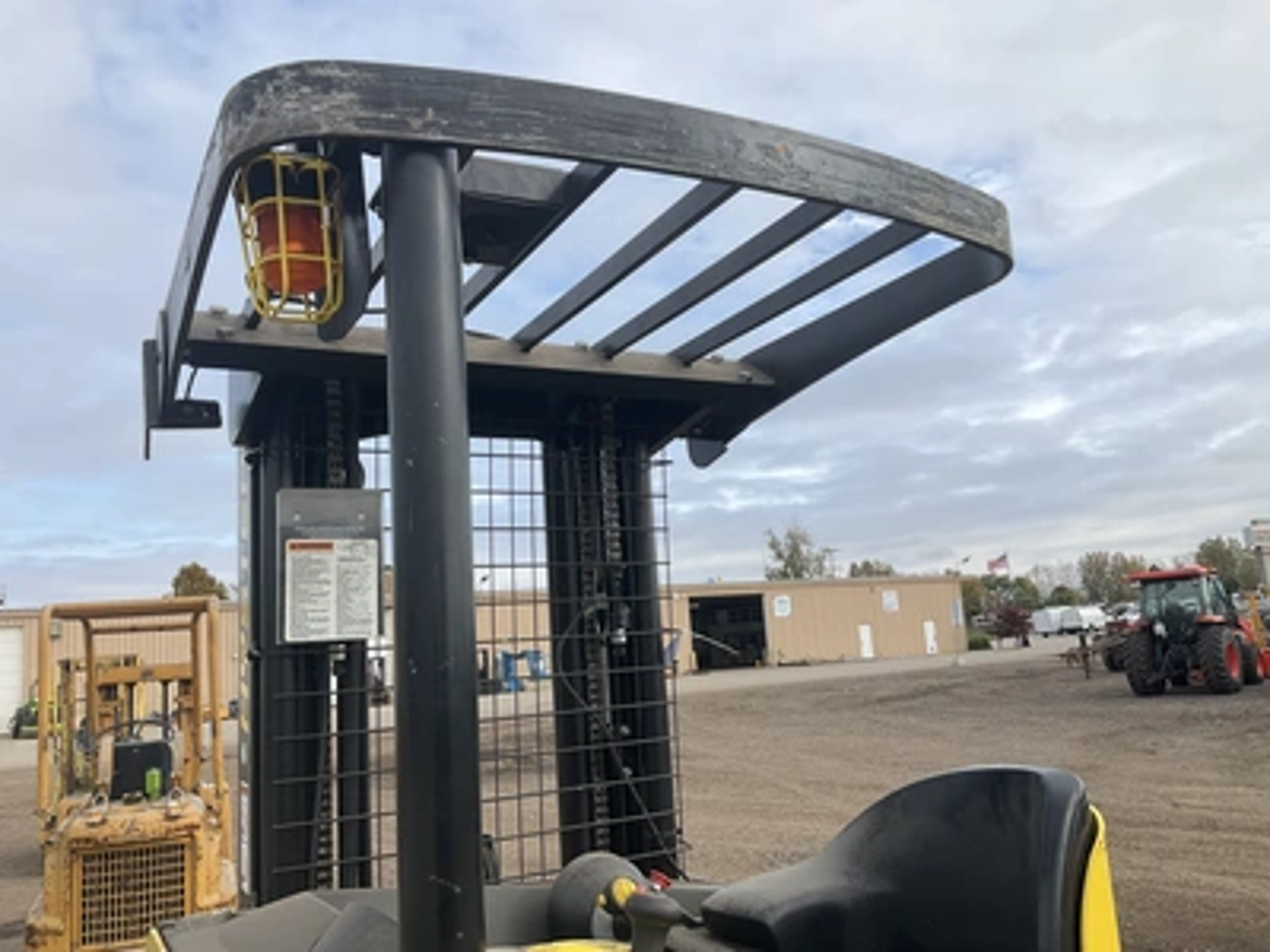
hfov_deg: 61.7
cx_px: 635
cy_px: 476
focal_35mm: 29
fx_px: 1064
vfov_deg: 48.2
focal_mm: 3
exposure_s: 1/962
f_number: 1.8
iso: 25
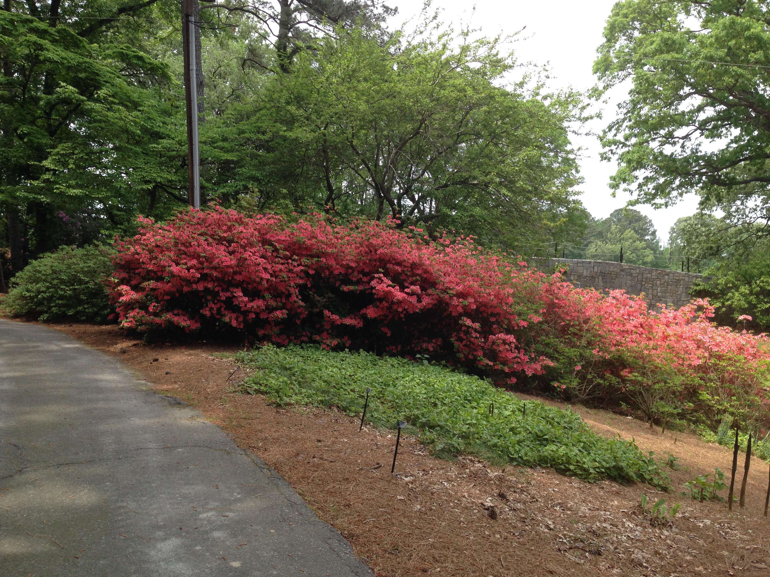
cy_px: 288
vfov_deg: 42.9
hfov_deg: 55.4
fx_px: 734
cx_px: 385
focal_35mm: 33
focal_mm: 4.12
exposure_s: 1/542
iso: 50
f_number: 2.4
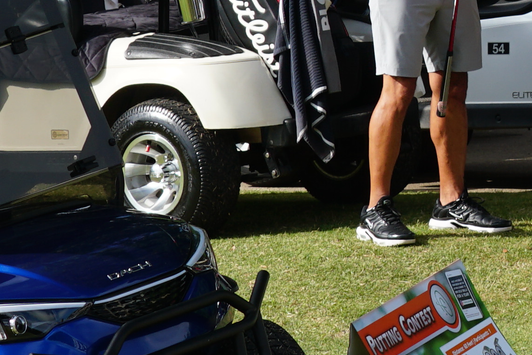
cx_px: 963
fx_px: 8129
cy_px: -24
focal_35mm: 550
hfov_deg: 3.7
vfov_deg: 2.5
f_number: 8
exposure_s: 1/200
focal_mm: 70
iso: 100
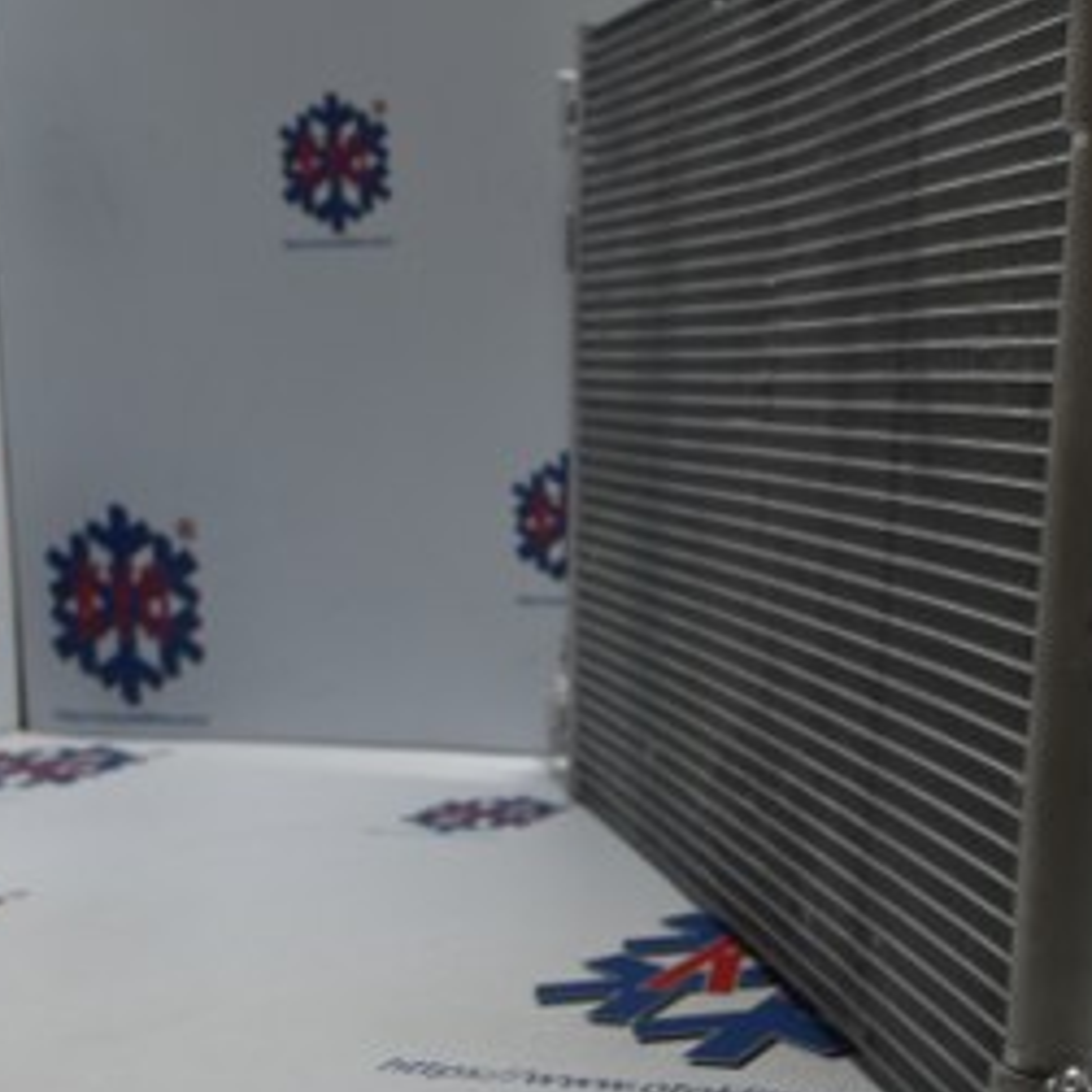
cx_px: 1105
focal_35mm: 63
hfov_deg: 26.0
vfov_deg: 27.5
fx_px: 2232
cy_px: 483
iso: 160
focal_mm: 20.5
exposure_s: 1/30
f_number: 3.8
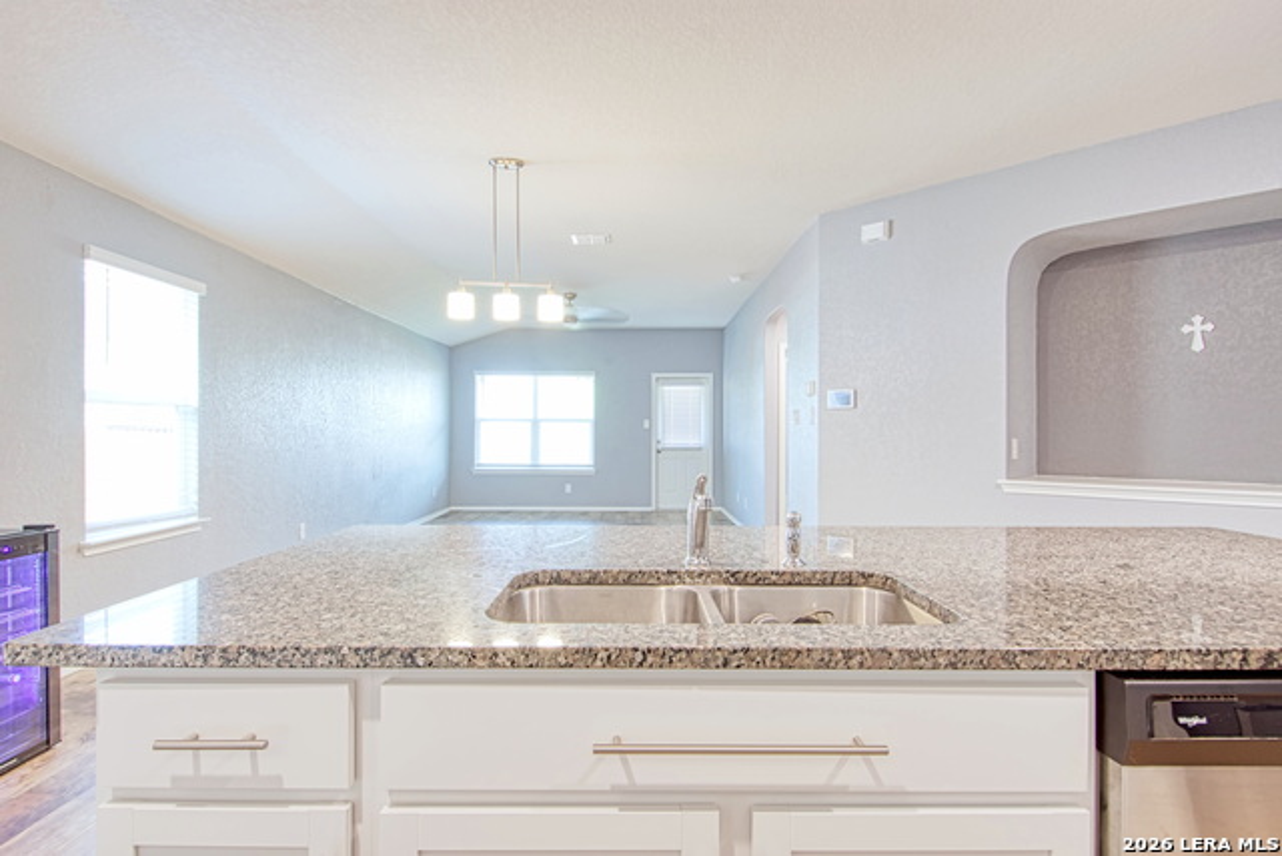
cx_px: 641
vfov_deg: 67.4
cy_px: 428
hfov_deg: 90.0
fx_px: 641
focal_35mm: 18
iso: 320
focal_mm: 12
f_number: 7.1
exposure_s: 1/13
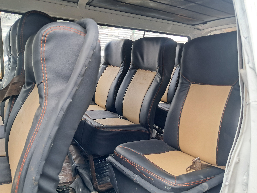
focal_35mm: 27
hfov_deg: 65.3
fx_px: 200
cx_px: 128
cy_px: 96
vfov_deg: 51.4
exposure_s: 1/50
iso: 50
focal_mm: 4
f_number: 1.8
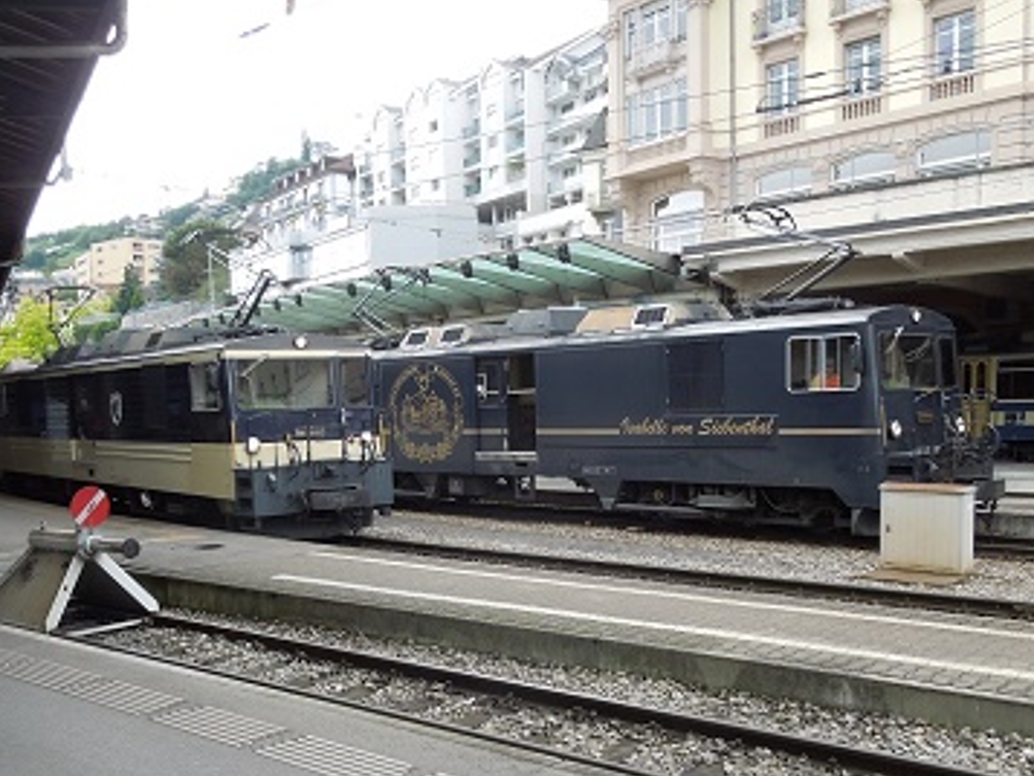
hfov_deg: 52.6
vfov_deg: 40.3
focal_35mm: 35
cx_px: 487
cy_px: 505
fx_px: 1046
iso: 100
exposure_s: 1/80
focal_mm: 4.5
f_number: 3.3
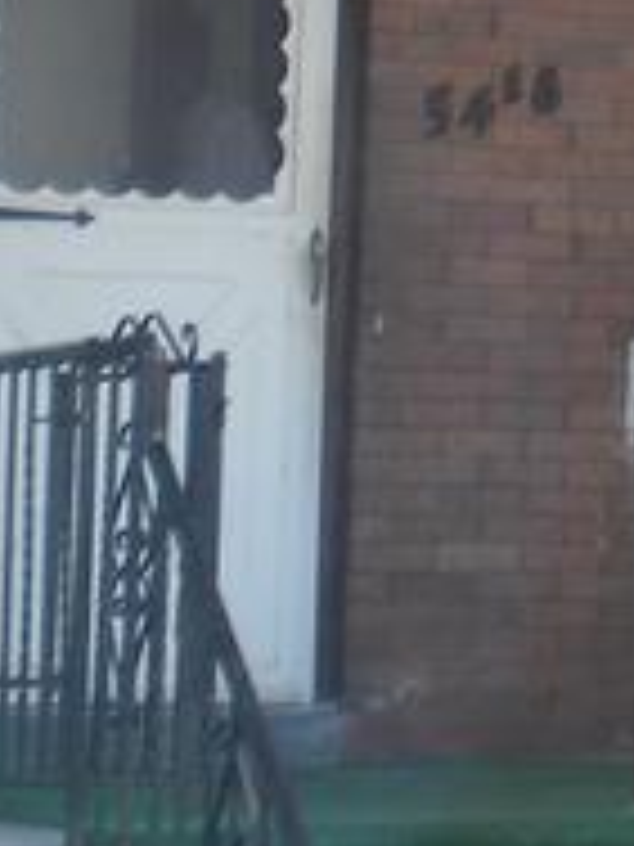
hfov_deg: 6.8
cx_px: 1304
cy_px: -598
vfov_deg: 9.0
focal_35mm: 212
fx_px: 5177
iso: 64
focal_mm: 6.6
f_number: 3.5
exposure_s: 1/112
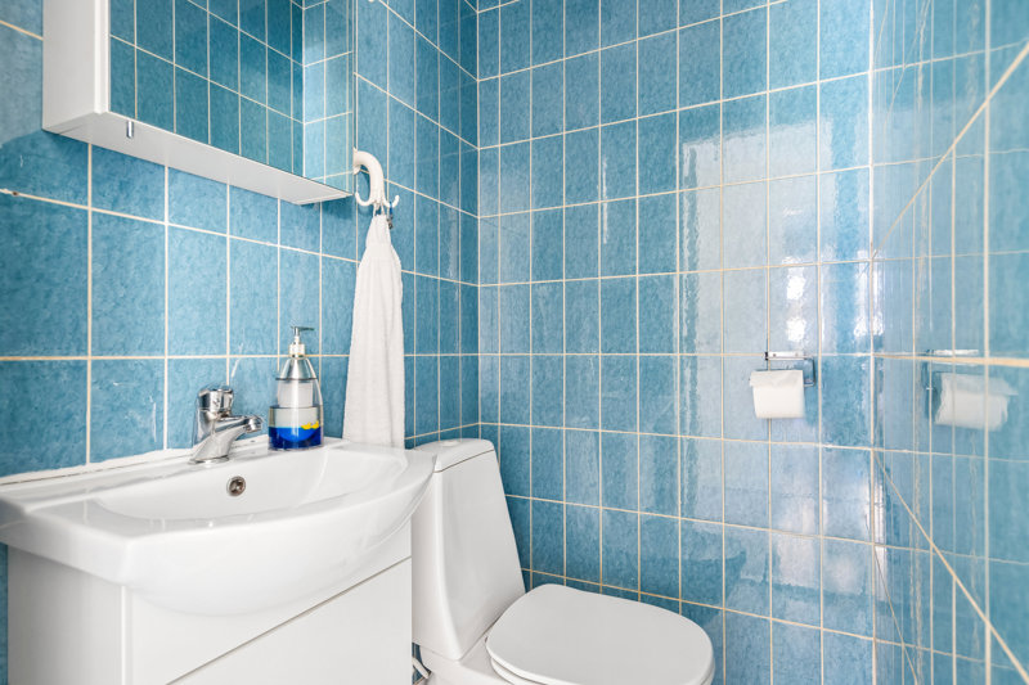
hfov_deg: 86.9
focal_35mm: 19
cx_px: 514
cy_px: 342
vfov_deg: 64.5
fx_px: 543
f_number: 6.3
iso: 400
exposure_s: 2.5
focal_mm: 19
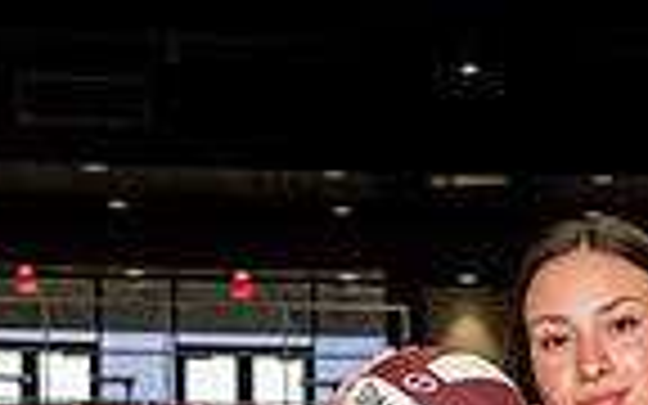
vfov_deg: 8.3
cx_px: 603
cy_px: 968
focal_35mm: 146
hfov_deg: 14.2
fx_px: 2578
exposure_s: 1/200
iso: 800
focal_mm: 46
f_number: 7.1
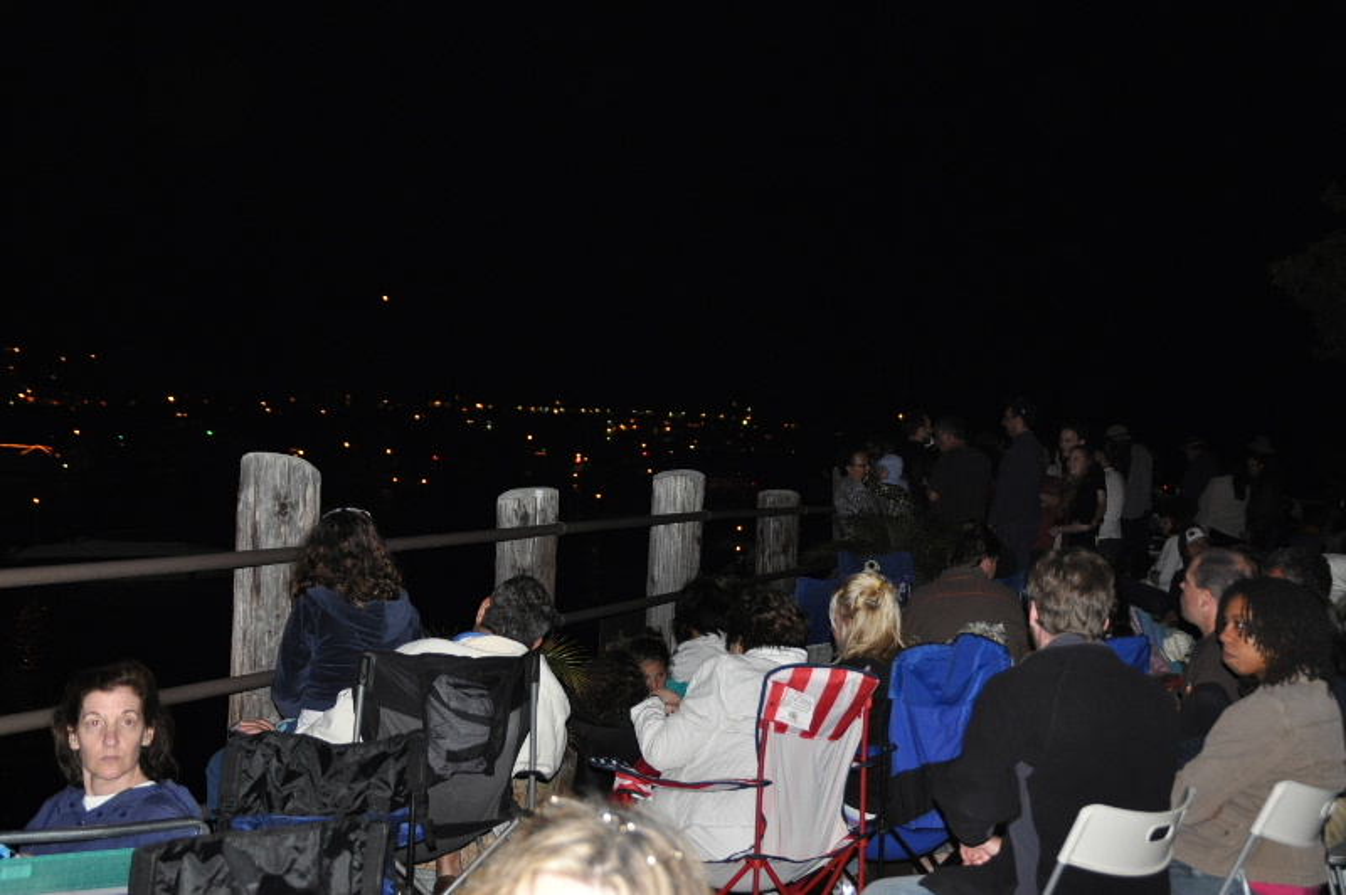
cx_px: 673
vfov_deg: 25.7
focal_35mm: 52
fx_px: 1961
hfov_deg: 37.9
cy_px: 448
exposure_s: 1/60
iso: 800
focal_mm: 35
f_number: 4.2
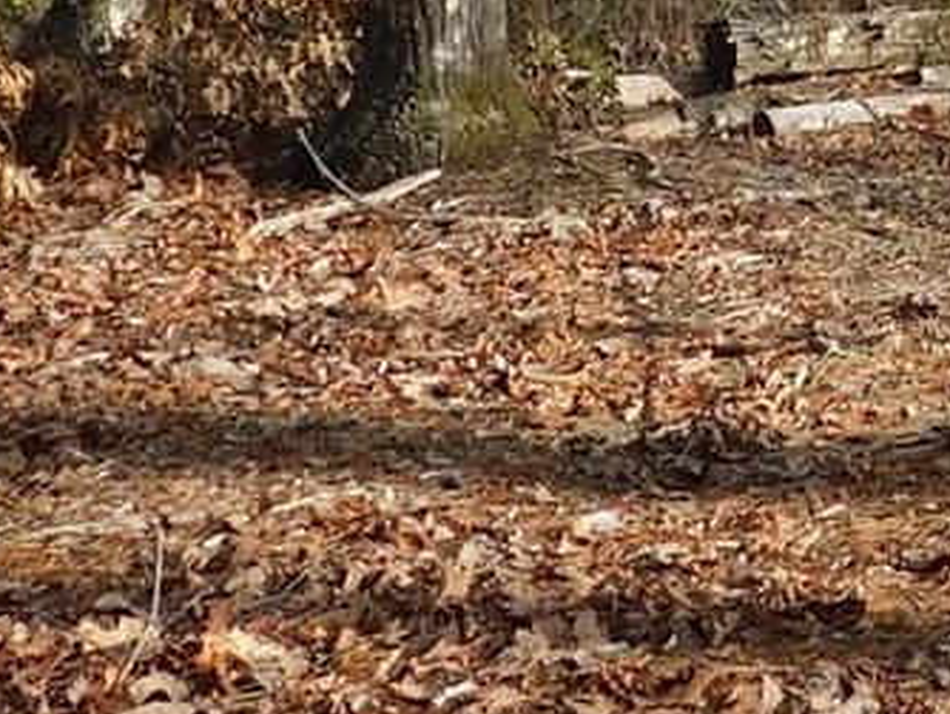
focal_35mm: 141
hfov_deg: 13.6
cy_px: -253
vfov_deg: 10.3
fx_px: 3872
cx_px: 1146
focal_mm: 4
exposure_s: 1/640
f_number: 3
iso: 125
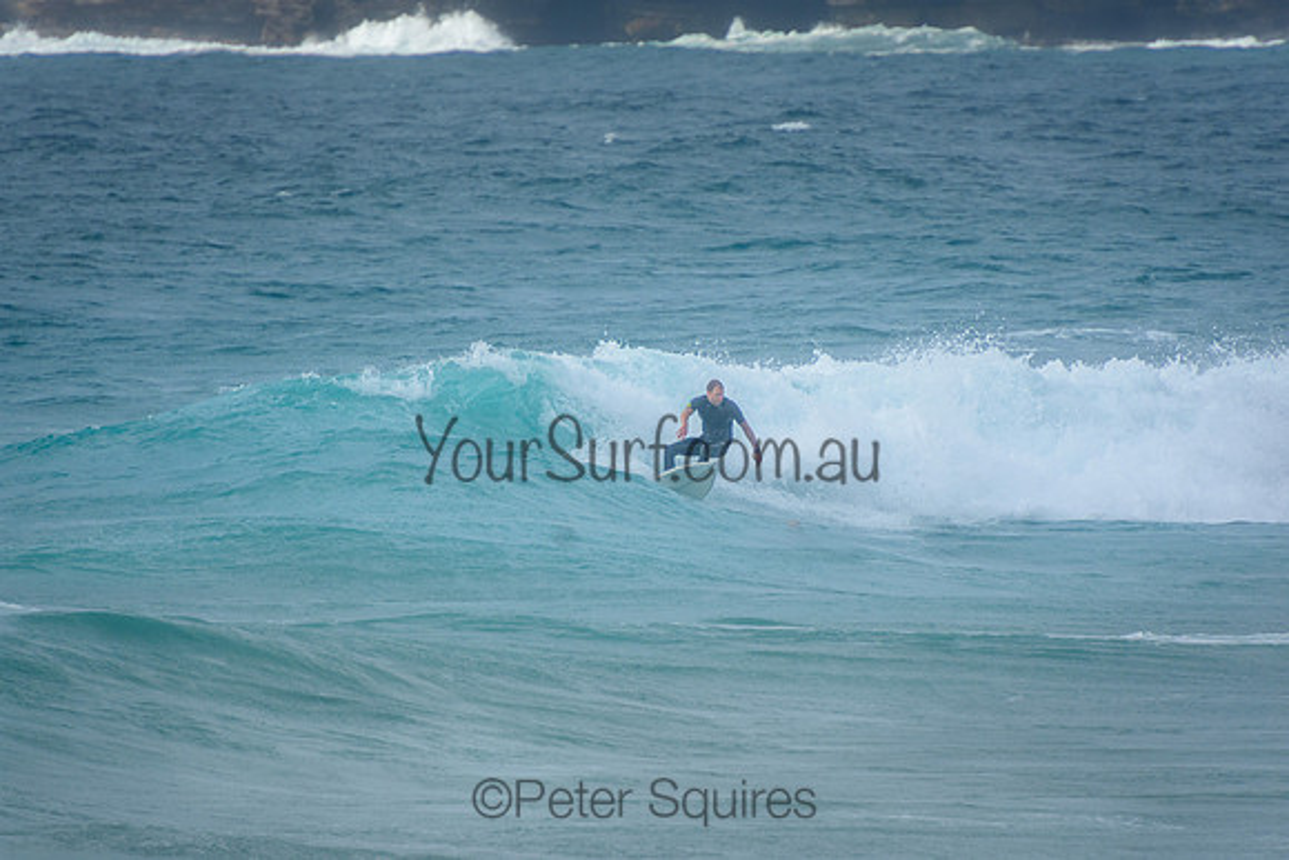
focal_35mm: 600
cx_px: 644
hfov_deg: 3.4
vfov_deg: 2.3
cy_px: 430
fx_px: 21487
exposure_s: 1/2000
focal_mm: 400
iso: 360
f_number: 5.6
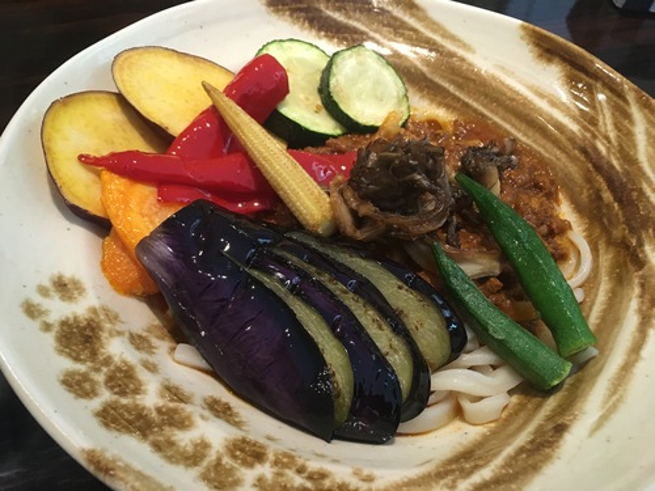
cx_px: 328
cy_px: 246
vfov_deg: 48.2
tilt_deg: -50.1
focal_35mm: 29
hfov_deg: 61.7
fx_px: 549
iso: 200
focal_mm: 4.15
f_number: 2.2
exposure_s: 1/30
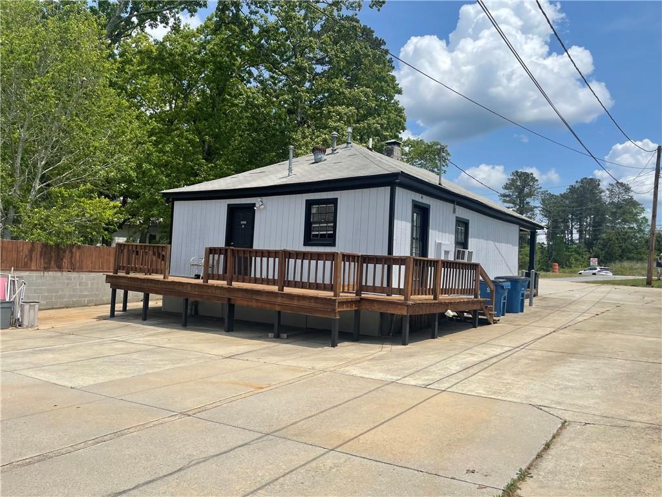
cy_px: 248
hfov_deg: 67.3
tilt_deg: +1.7
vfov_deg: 53.1
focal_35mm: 26
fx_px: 497
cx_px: 331
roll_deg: -3.7
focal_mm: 4.2
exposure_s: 1/4464
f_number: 1.6
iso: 32
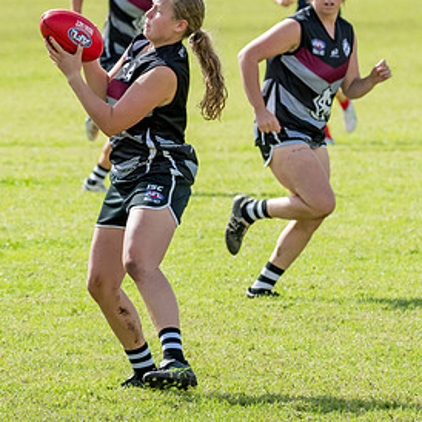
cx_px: 180
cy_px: 187
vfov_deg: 3.1
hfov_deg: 3.1
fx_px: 7820
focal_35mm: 567
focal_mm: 210
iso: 800
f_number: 8
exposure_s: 1/1600
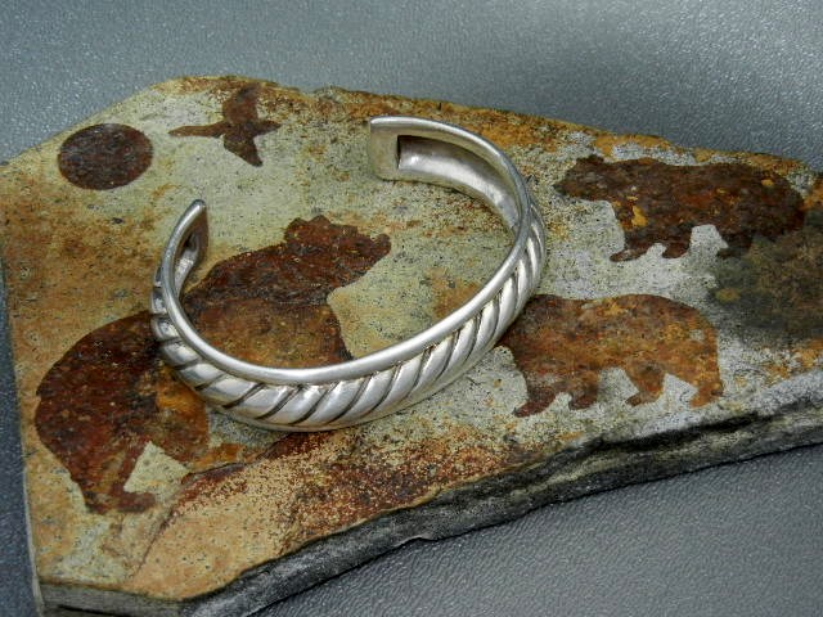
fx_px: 1831
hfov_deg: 25.3
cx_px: 412
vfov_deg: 19.1
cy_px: 308
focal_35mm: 77
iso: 632
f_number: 4.3
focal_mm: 13.9
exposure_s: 1/30
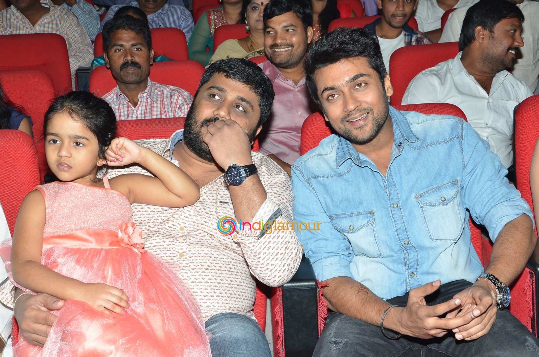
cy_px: 178
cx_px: 270
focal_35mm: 57
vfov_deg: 23.7
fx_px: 852
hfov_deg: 35.1
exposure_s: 1/125
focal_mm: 38
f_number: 7.1
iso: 320
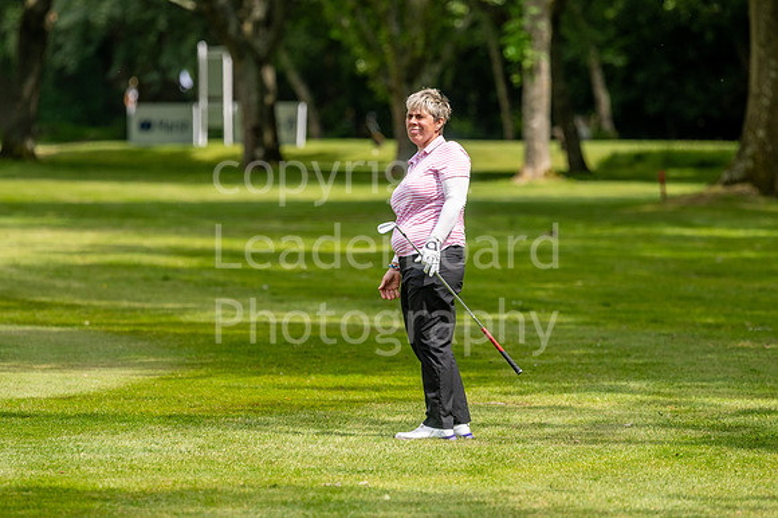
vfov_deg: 3.1
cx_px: 389
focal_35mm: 450
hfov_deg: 4.6
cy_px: 259
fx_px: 9719
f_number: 5
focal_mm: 300
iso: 200
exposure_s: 1/1000
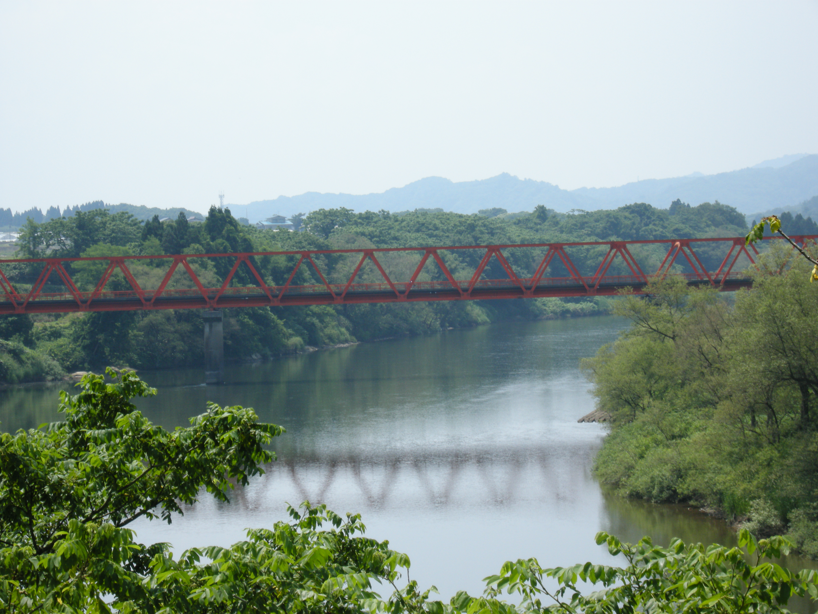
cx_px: 409
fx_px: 2907
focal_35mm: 123
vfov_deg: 12.0
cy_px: 307
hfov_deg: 16.0
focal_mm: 26.3
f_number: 6.5
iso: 64
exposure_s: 1/179
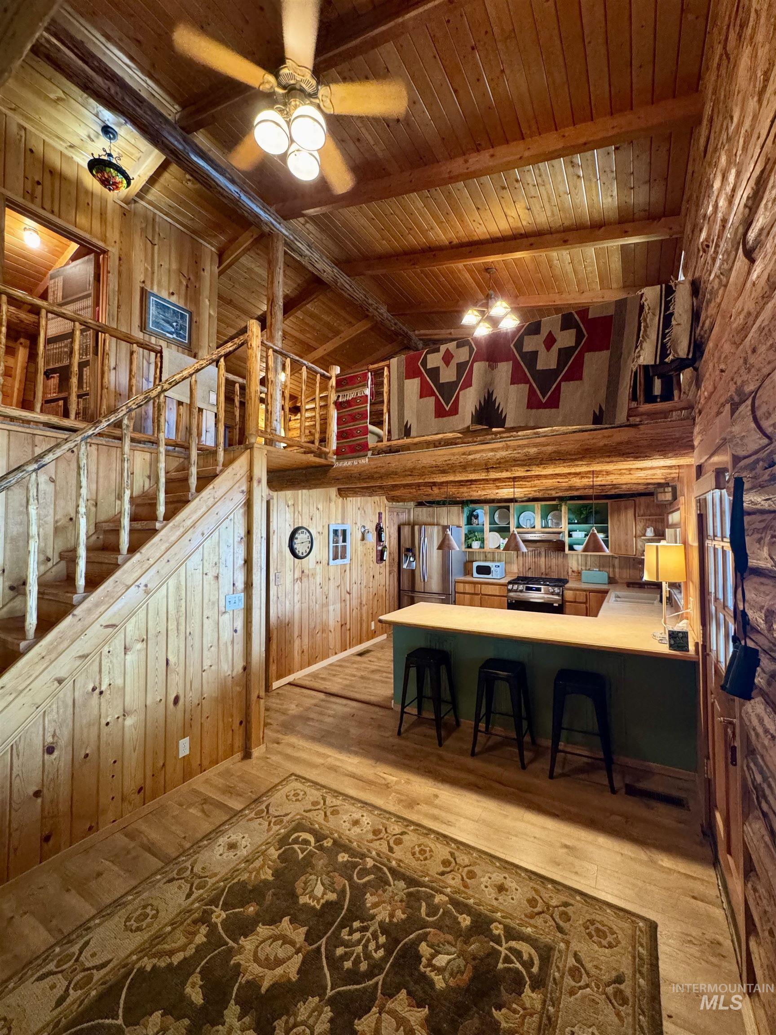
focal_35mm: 14
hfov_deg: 85.7
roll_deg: +0.6
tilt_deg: +1.1
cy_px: 518
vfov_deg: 102.1
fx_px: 418
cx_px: 388
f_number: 2.2
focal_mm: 2.22
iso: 640
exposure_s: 1/60
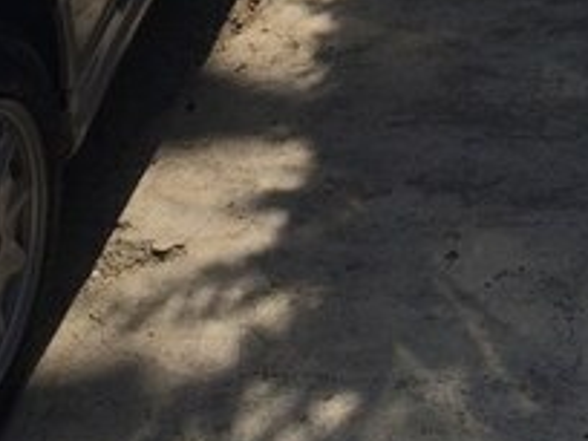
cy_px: -189
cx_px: 190
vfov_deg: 14.8
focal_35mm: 94
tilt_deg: -17.4
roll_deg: +0.2
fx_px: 1597
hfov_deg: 20.8
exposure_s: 1/3425
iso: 32
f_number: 2.2
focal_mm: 4.15
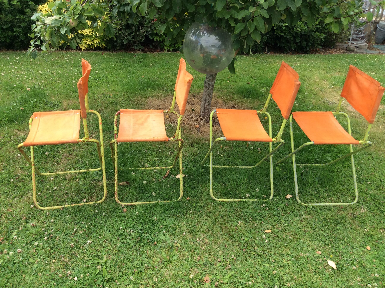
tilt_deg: -31.2
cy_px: 144
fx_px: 355
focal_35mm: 32
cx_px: 192
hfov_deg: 56.9
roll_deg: -0.8
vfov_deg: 44.1
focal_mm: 3.3
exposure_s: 1/534
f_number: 2.4
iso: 32
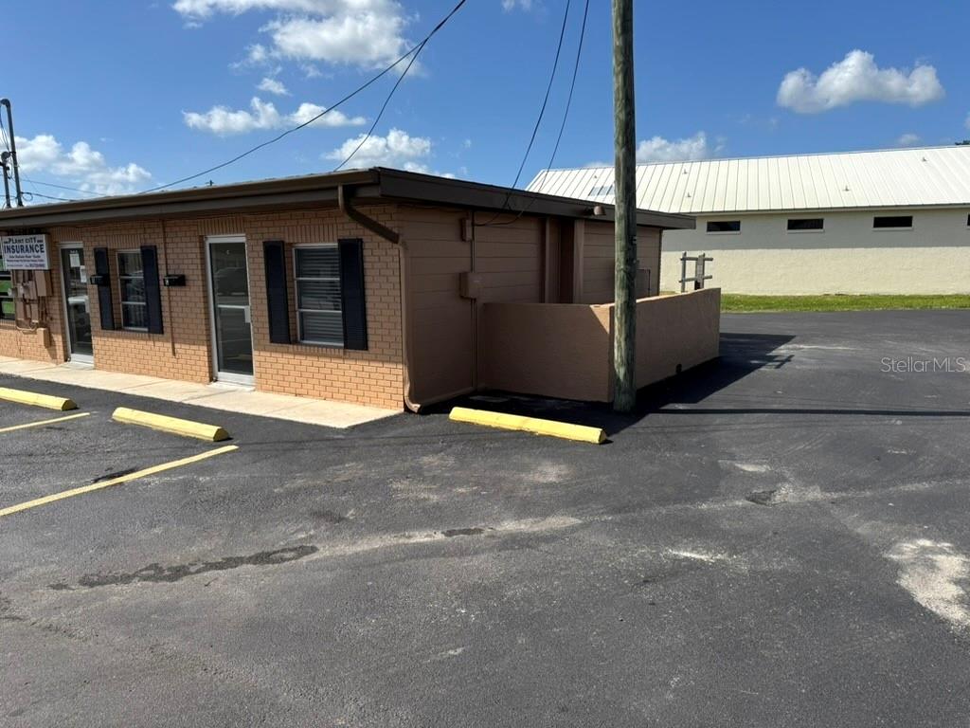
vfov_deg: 56.8
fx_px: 673
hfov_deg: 71.6
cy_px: 364
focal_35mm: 24
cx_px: 485
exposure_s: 1/5348
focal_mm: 6.76
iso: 80
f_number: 1.78
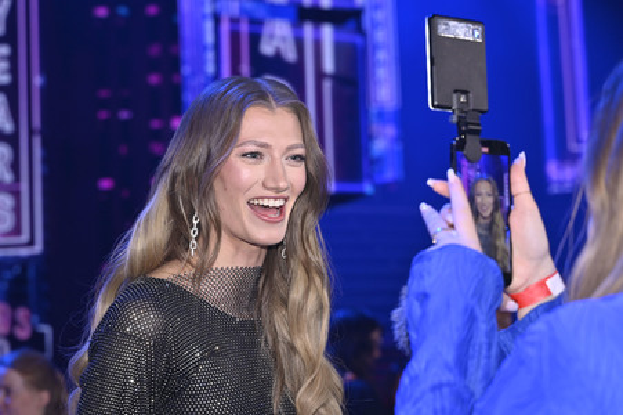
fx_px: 1297
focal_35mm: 75
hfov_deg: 27.0
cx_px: 312
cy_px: 208
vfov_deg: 18.2
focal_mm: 75
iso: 640
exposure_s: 1/200
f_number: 4.5
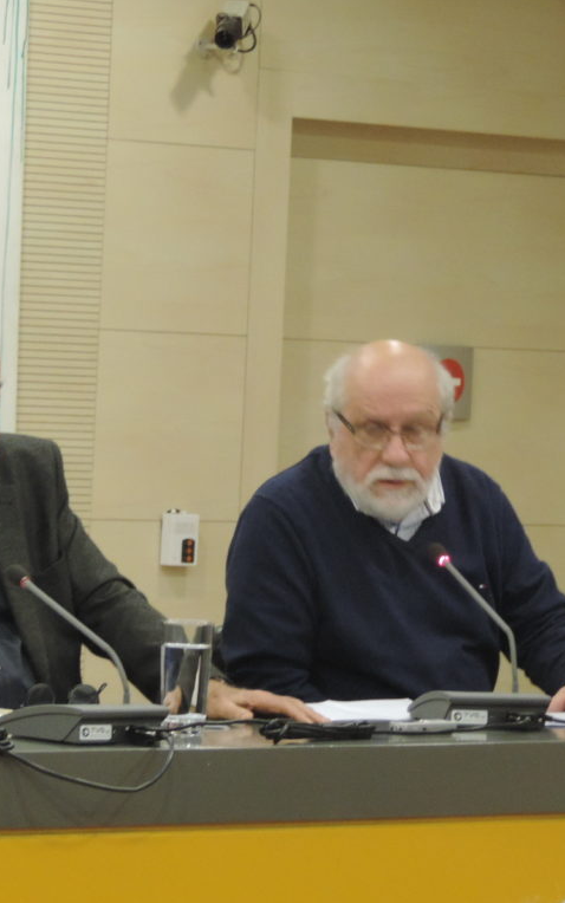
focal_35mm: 206
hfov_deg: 6.4
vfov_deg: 10.2
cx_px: 238
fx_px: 5071
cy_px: 452
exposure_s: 1/25
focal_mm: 25.8
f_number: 4.4
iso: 800
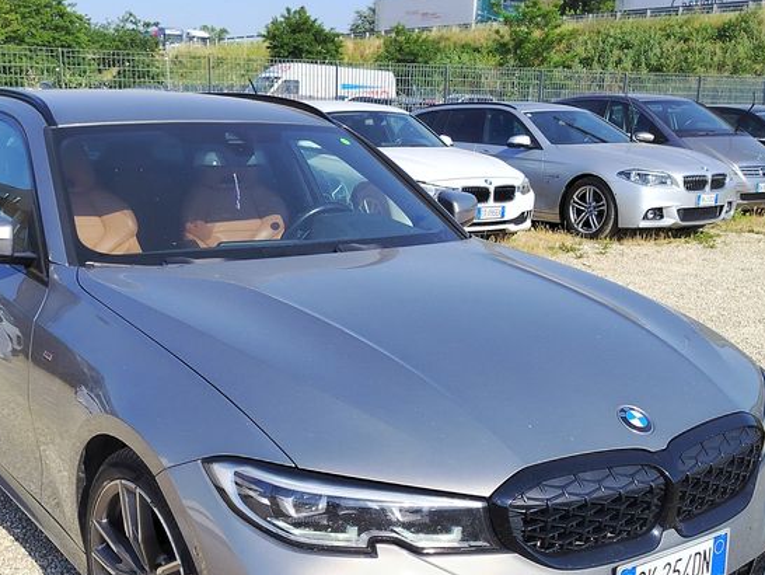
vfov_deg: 31.7
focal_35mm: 45
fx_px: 995
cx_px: 359
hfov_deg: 42.0
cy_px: 418
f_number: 1.75
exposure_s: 1/885
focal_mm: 5.25
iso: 100
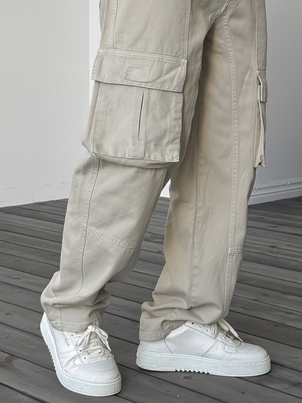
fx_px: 884
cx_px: 198
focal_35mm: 76
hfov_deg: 19.3
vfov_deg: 25.4
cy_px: 113
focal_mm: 6.86
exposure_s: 1/140
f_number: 1.8
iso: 64
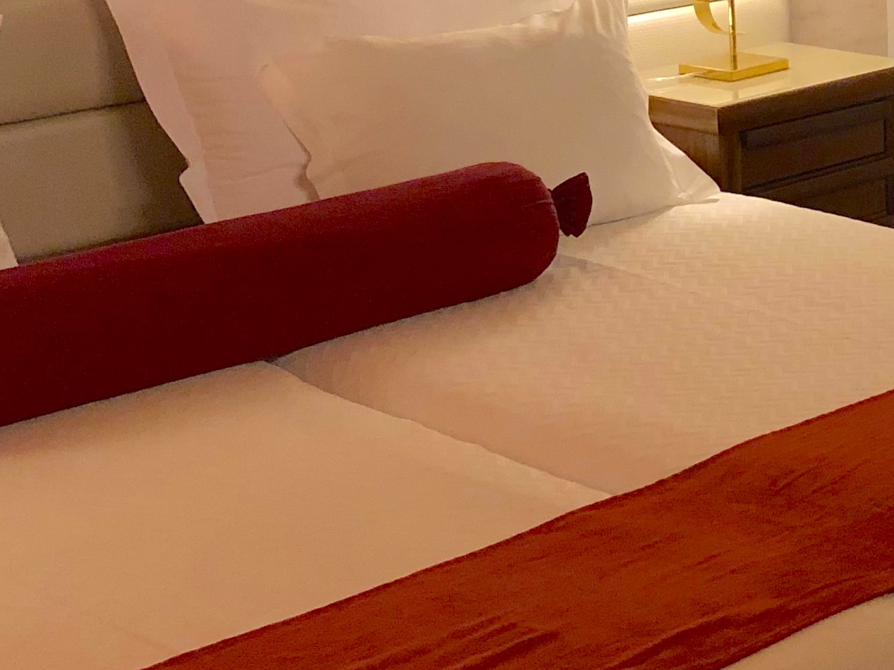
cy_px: -54
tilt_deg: -7.9
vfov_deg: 16.2
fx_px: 2299
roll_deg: +0.5
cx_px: 1186
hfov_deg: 20.1
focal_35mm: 89
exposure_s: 1/14
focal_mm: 4
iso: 100
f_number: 1.8
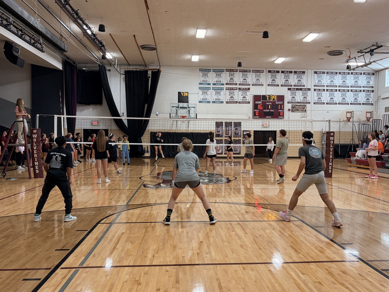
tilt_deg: -1.7
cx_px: 194
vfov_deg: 53.1
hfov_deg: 67.3
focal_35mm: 26
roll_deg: +1.8
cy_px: 146
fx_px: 292
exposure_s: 1/120
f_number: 1.6
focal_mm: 5.96
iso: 160
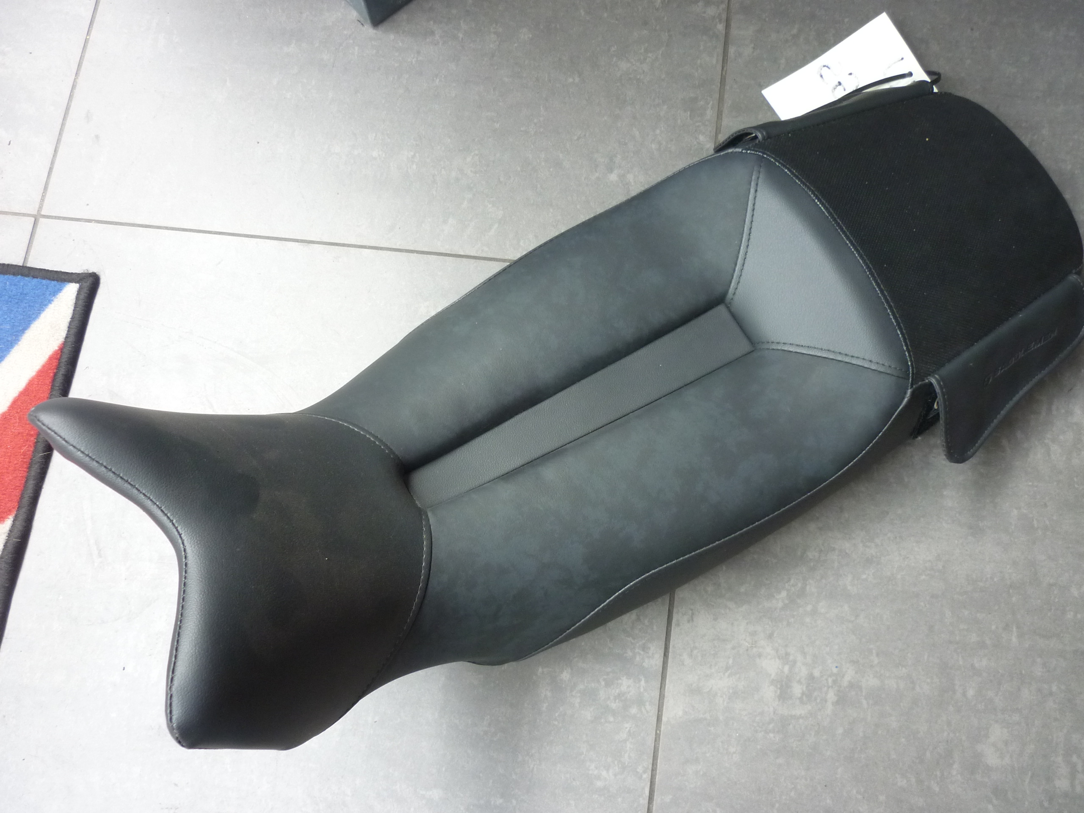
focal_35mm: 33
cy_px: 406
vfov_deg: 42.9
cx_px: 542
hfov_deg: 55.4
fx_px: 1033
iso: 200
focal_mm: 5.5
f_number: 2.8
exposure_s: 1/30
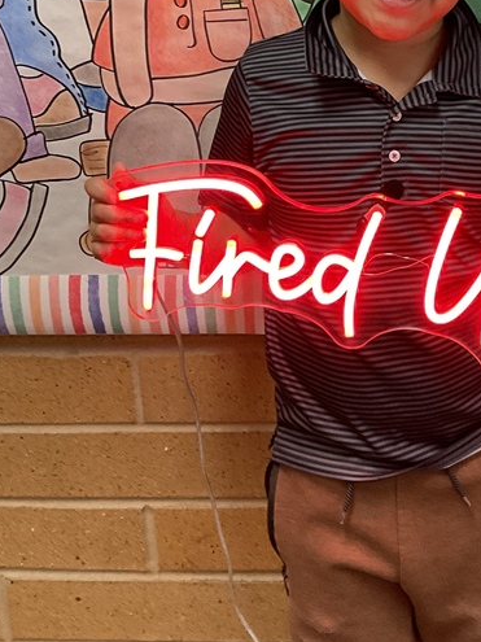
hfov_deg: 23.8
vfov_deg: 31.4
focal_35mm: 60
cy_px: 127
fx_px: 1112
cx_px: 428
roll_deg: +0.3
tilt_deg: -14.6
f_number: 1.8
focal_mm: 3
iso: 160
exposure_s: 1/60
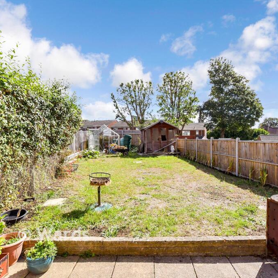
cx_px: 154
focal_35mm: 32
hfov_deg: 51.0
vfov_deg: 51.1
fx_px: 291
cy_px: 139
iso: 320
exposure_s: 1/800
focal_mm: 17
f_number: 8
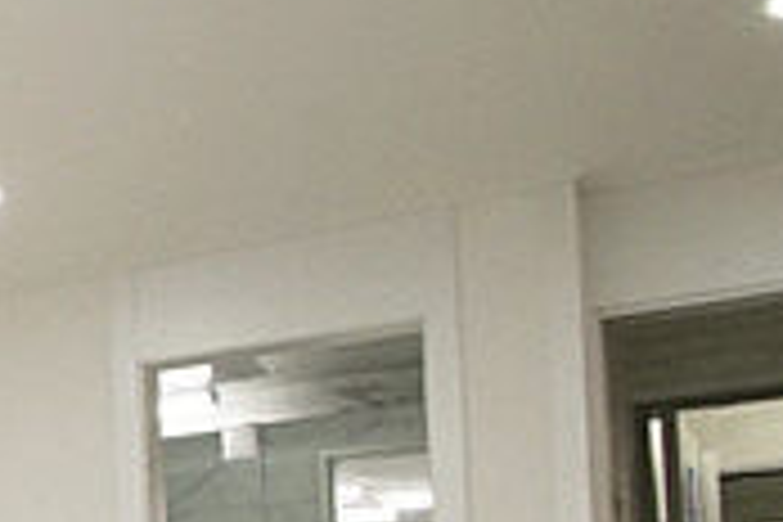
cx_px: -878
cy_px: 693
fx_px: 1501
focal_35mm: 69
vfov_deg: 18.3
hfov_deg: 17.6
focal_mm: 10
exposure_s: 1/40
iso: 800
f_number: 9
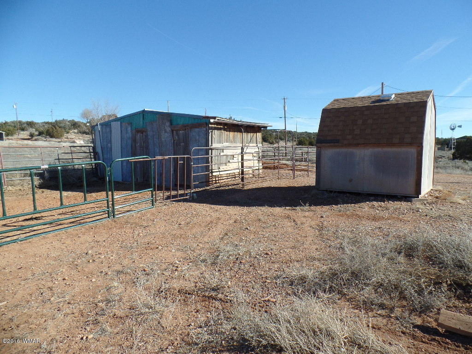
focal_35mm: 23
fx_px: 314
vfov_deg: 58.9
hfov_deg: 73.9
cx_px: 236
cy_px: 177
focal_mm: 4.1
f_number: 3.5
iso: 80
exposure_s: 1/750
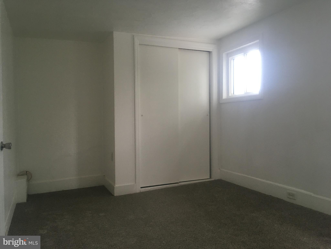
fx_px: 277
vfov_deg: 48.2
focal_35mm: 29
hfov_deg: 61.7
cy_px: 124
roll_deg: +1.6
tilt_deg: -3.2
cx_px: 166
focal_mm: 4.15
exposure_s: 1/30
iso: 100
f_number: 2.2
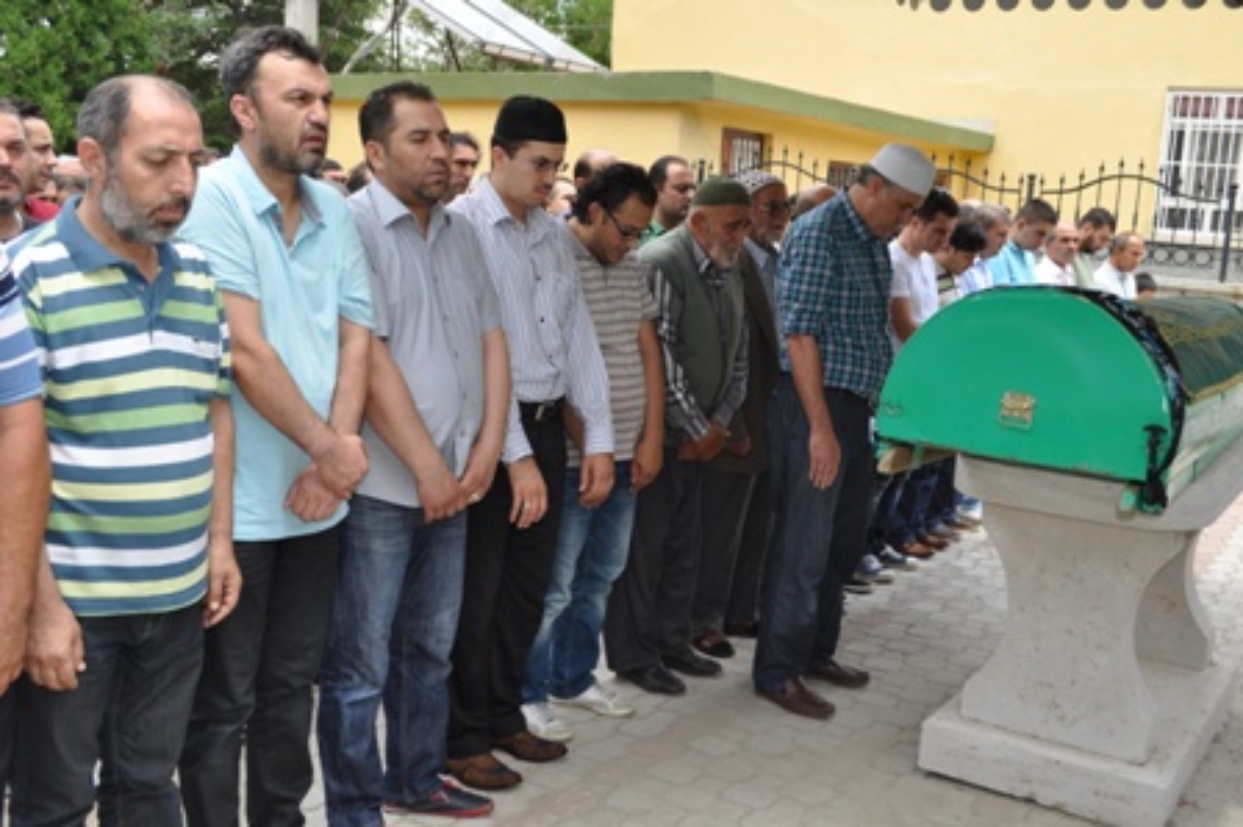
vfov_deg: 36.8
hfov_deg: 53.2
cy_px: 414
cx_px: 622
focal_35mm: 36
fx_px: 1242
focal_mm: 24
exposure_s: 1/200
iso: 200
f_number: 6.3
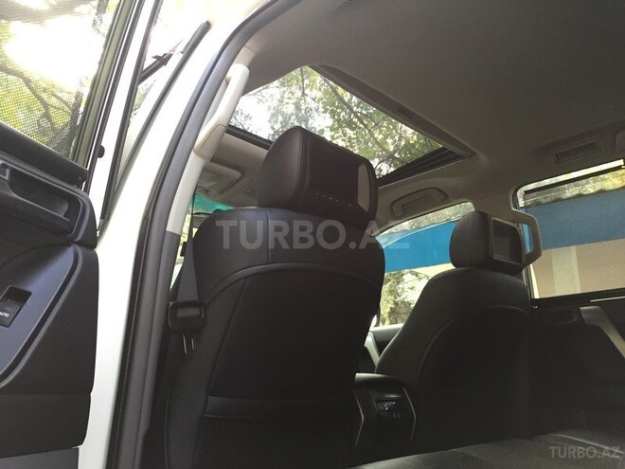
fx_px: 524
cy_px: 234
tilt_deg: +15.4
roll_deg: -2.4
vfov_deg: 48.2
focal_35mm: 29
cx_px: 312
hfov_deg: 61.7
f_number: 2.2
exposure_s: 1/33
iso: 125
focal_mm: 4.15
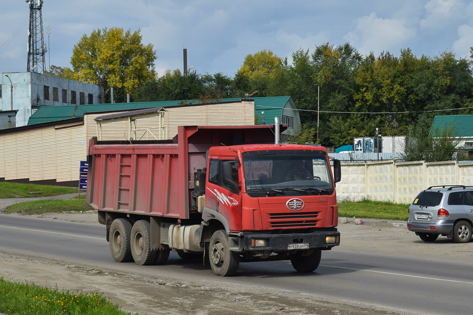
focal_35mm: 82
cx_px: 236
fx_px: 1084
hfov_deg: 24.6
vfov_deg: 16.6
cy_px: 158
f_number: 7.1
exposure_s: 1/1000
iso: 200
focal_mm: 55
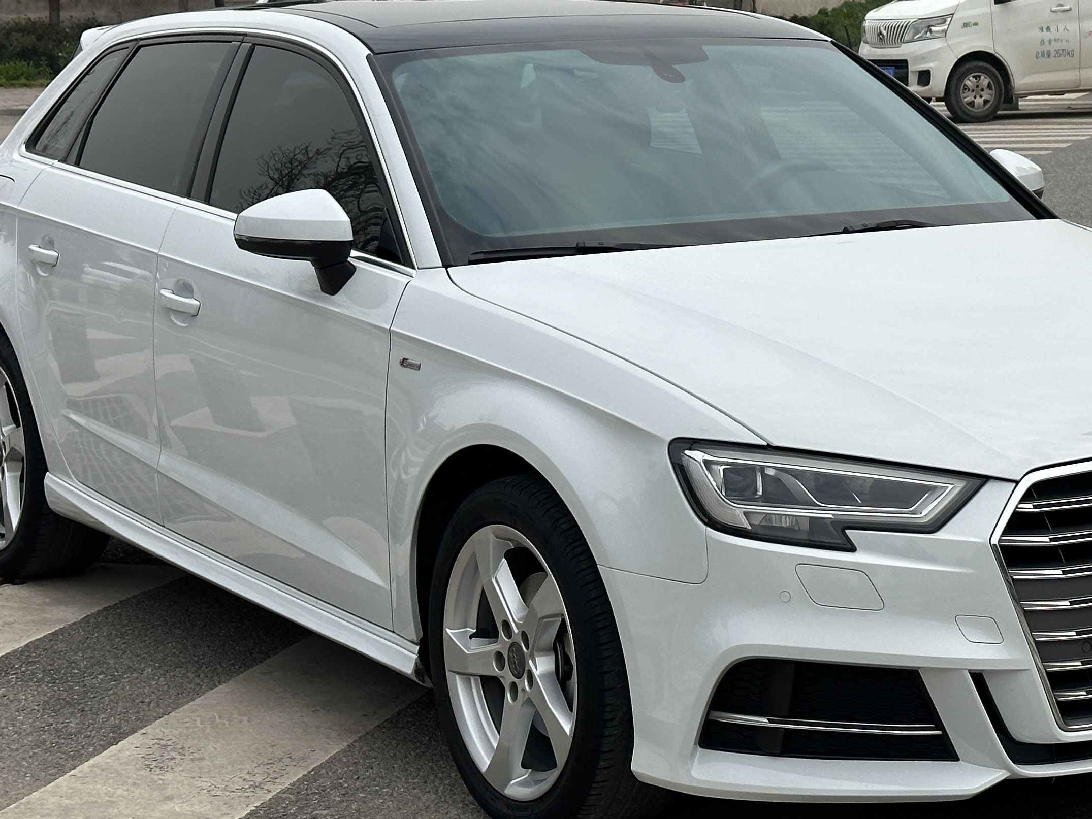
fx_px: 2839
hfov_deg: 21.7
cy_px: 183
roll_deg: +1.1
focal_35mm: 90
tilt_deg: -3.7
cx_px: 736
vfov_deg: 16.3
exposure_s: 1/5882
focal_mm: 6.86
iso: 64
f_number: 1.78
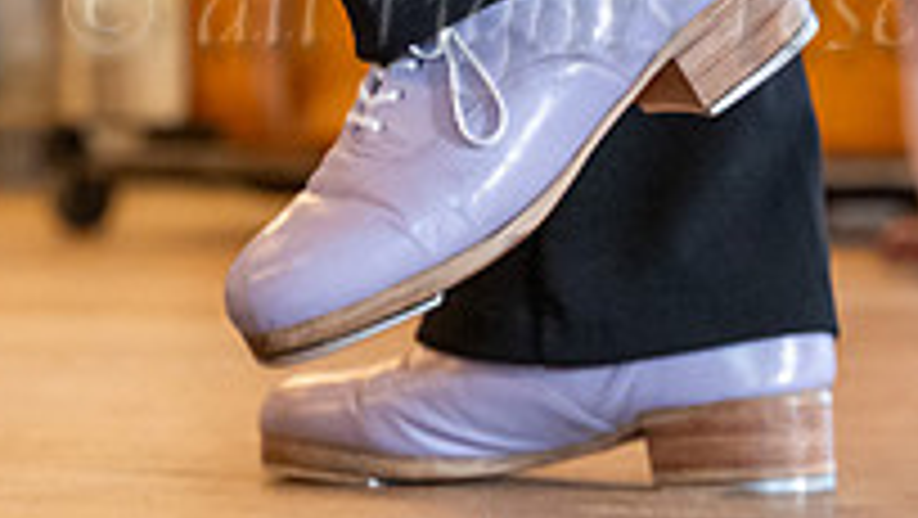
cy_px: 33
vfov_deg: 4.7
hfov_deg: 8.4
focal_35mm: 257
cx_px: 703
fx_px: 6259
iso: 1600
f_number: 4
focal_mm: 75
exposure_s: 1/200
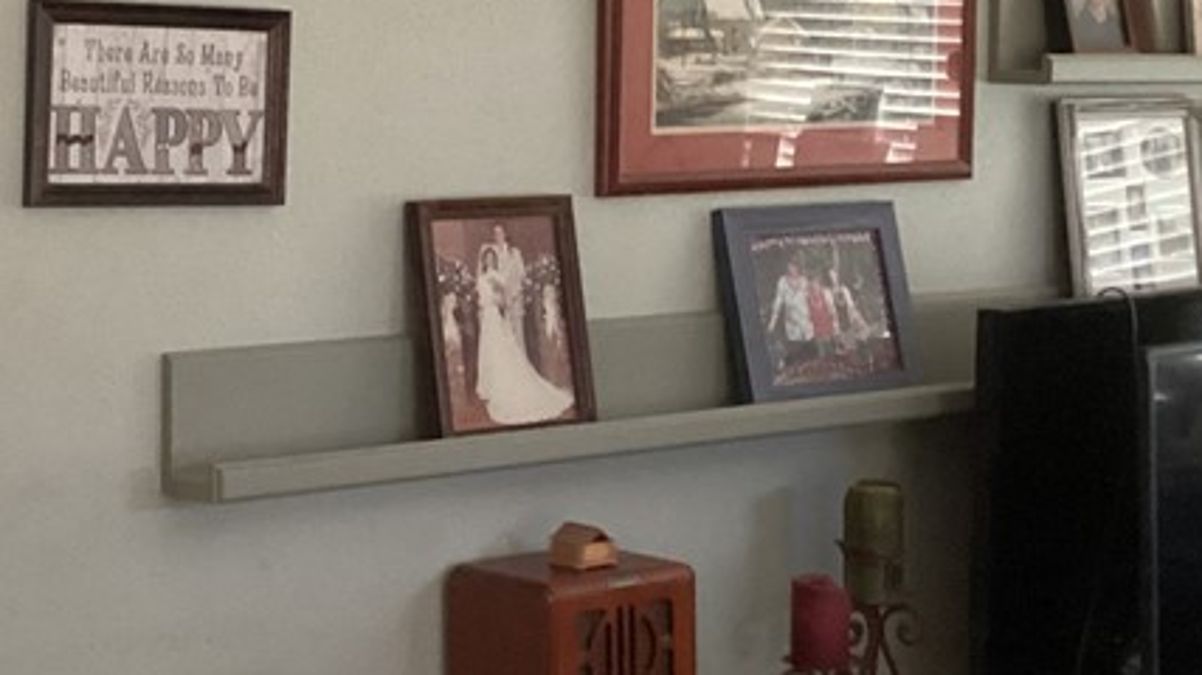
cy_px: 138
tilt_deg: -2.2
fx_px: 2581
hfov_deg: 26.1
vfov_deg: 14.8
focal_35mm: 81
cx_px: 428
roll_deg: -0.6
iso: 400
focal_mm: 3.3
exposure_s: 1/60
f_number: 2.4
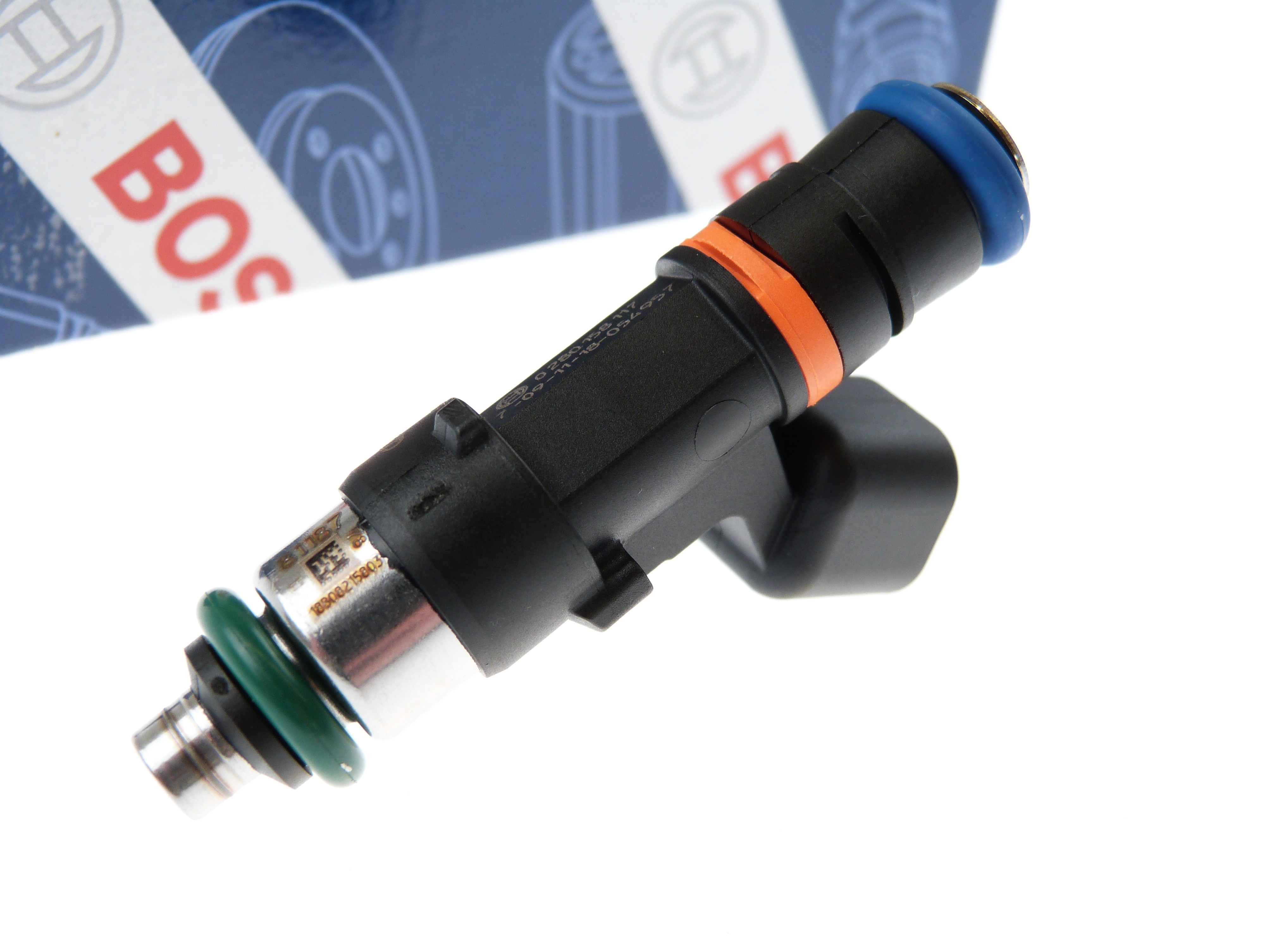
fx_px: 1681
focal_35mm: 46
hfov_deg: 41.2
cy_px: 474
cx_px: 632
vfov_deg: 31.5
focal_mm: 8.3
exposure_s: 1/80
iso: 100
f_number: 3.2
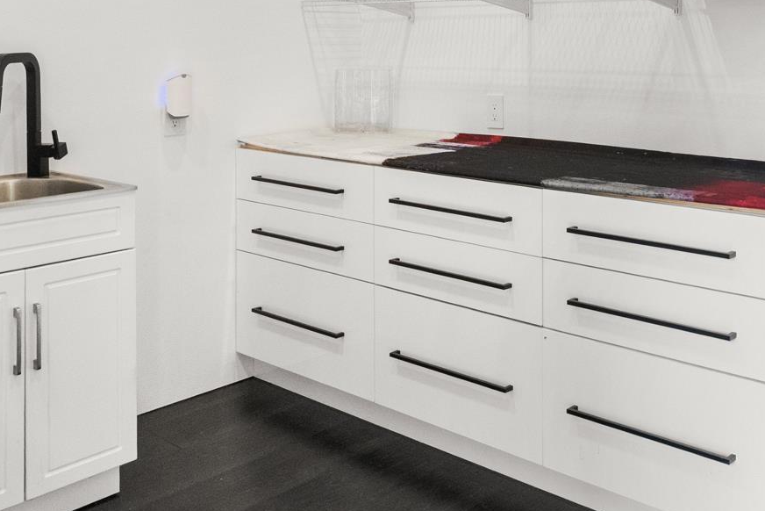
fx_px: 914
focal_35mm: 43
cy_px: 45
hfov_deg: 45.0
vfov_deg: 29.8
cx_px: 489
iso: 2500
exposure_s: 1/40
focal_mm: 10
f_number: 5.6
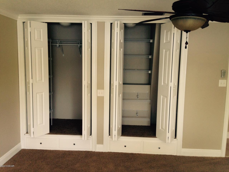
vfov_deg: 42.9
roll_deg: -1.2
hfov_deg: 55.4
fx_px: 218
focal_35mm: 33
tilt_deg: -6.8
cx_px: 114
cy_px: 86
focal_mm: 4.12
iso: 50
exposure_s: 1/25
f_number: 2.4
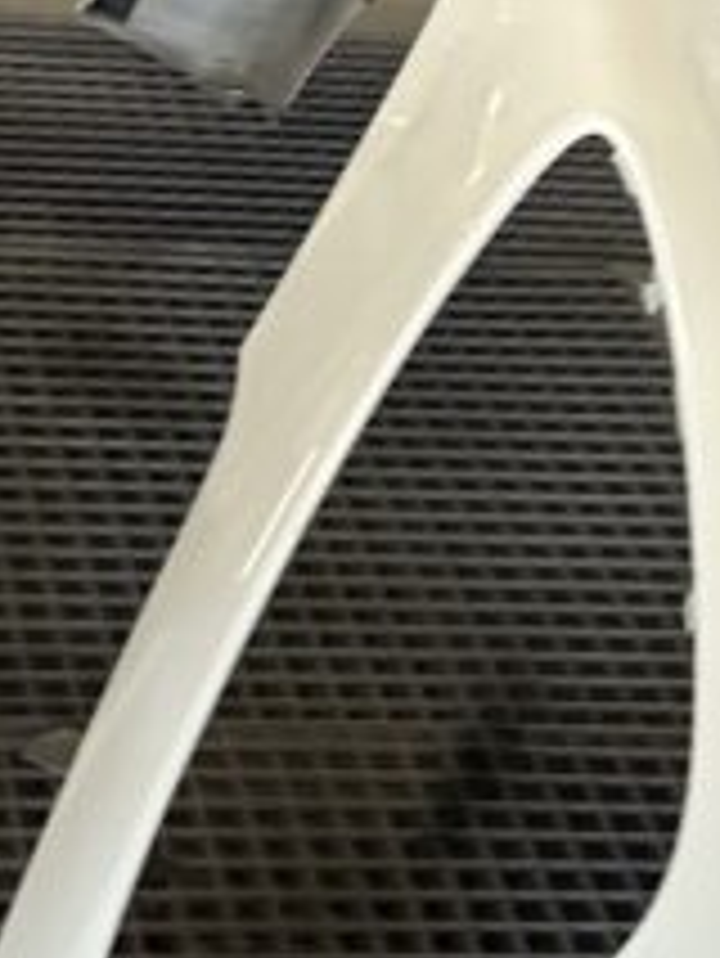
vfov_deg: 15.6
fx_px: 3463
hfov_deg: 11.9
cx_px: 243
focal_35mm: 125
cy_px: 135
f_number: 1.5
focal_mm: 5.7
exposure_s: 1/50
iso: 80
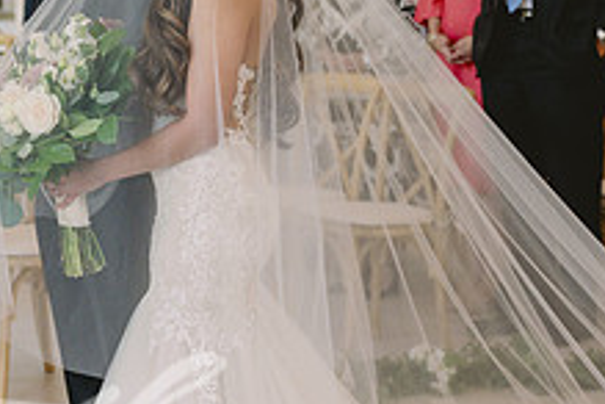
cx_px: 4
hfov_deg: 17.5
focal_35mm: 114
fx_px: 1916
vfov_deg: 12.0
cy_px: 164
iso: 1000
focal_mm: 40
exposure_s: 1/800
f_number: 2.8
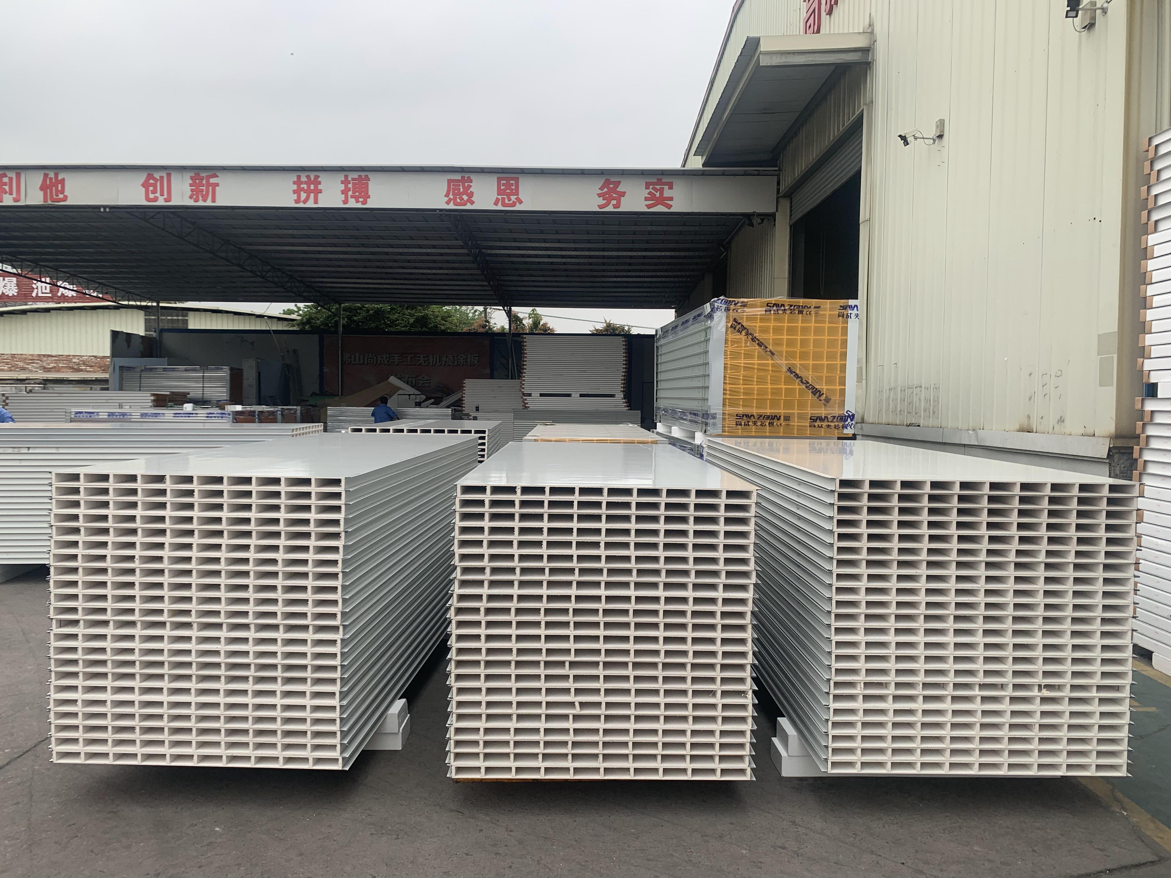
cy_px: 439
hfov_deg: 67.3
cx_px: 586
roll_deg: -0.1
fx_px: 880
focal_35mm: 26
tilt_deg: -2.1
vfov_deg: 53.1
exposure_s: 1/340
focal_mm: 4.25
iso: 25
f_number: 1.8
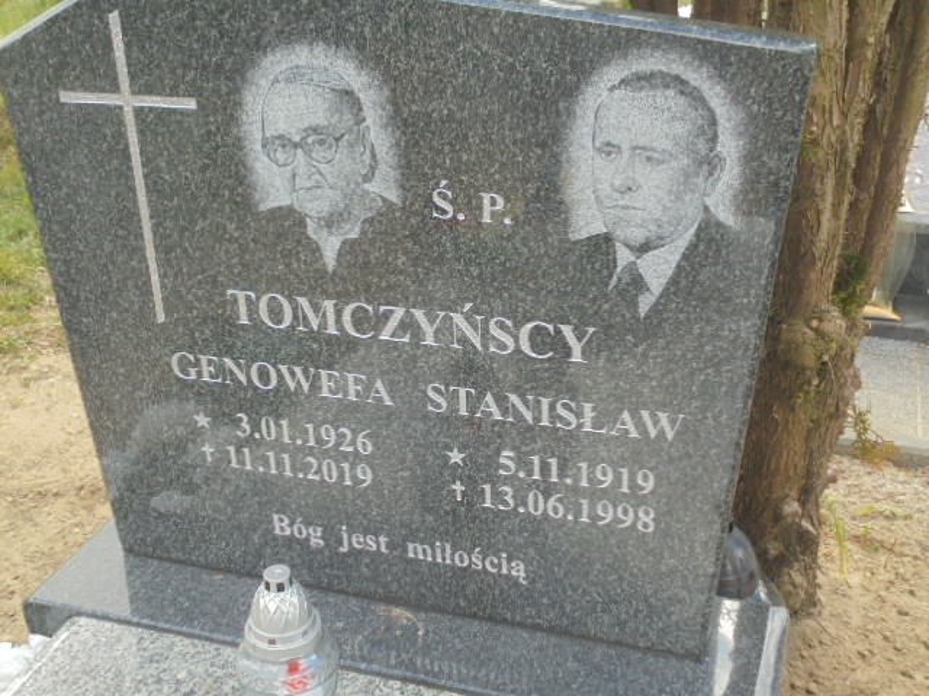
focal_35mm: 43
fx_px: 1154
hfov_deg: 43.9
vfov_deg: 33.6
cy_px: 348
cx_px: 464
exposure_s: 1/80
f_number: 4.5
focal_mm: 7.8
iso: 100
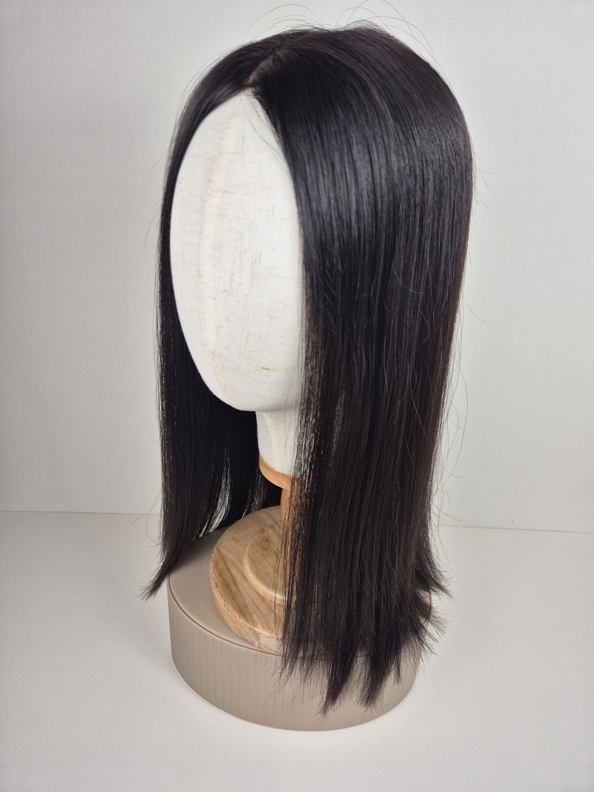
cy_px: 396
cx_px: 297
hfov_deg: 58.9
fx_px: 526
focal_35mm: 23
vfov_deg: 73.9
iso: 25
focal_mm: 5.4
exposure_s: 1/105
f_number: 1.8
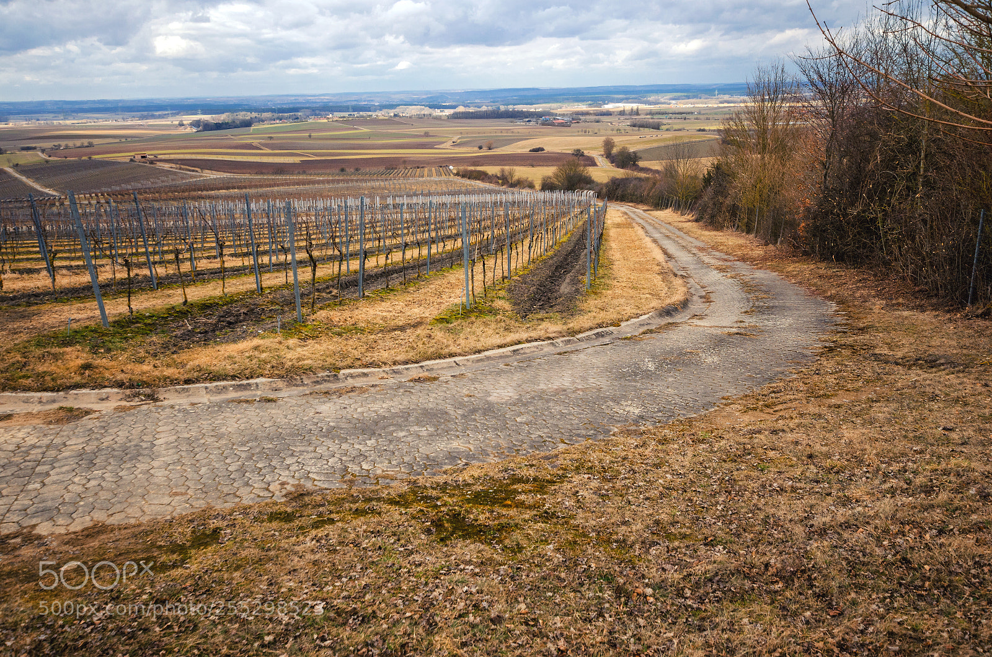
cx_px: 496
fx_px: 825
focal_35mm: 30
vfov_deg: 43.4
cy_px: 328
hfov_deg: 62.0
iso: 400
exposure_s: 1/500
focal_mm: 20
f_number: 8
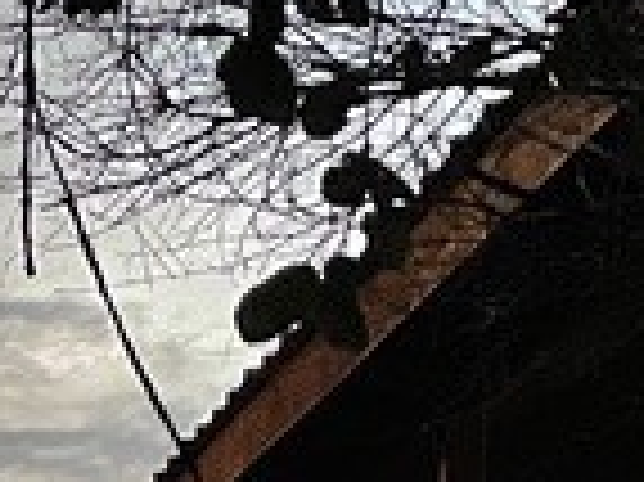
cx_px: -270
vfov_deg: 7.4
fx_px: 3457
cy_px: 1248
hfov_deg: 10.3
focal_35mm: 186
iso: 640
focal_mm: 4.2
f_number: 1.6
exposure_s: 1/40
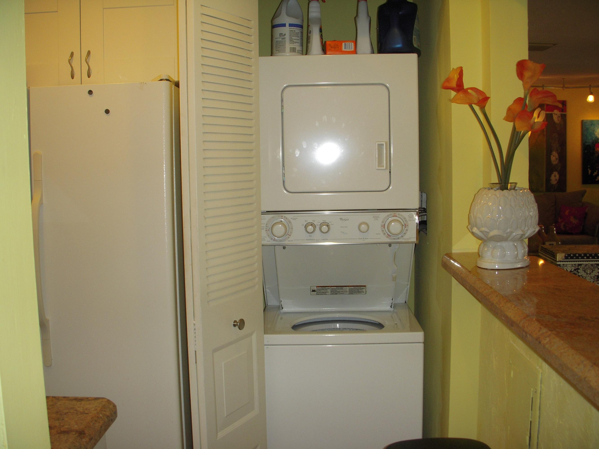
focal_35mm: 38
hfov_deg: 49.0
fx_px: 658
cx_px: 300
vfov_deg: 37.7
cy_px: 224
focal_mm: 6.3
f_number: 3.3
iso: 100
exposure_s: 1/30
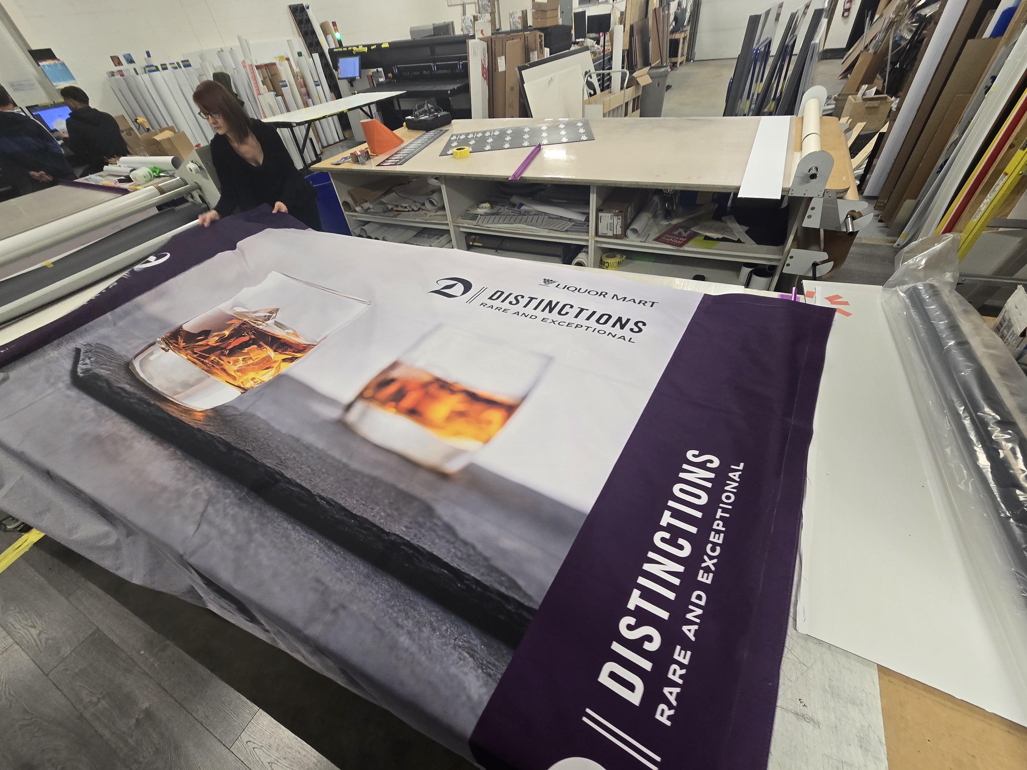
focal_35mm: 13
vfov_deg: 89.9
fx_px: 386
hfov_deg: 106.2
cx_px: 514
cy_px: 385
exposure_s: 1/60
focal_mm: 2.2
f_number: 2.2
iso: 160
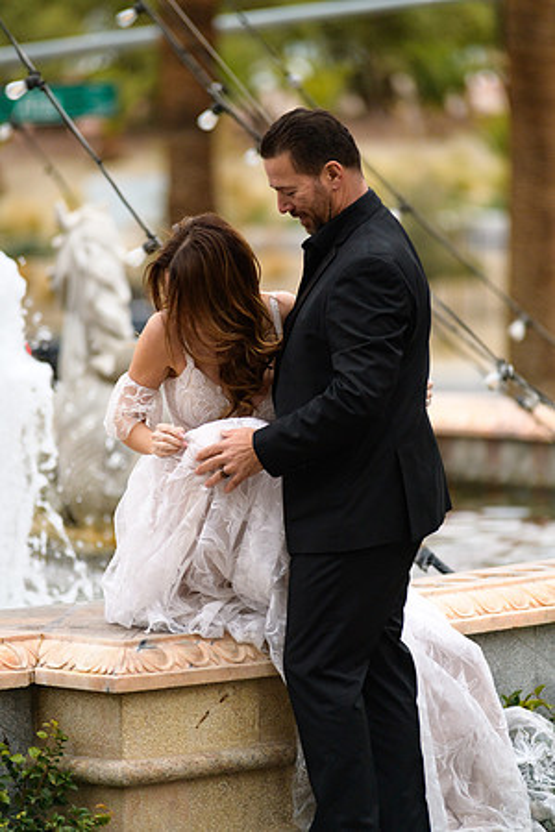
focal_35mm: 200
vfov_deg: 10.3
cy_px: 416
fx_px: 4625
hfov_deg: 6.9
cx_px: 278
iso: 250
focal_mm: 200
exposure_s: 1/3200
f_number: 2.8
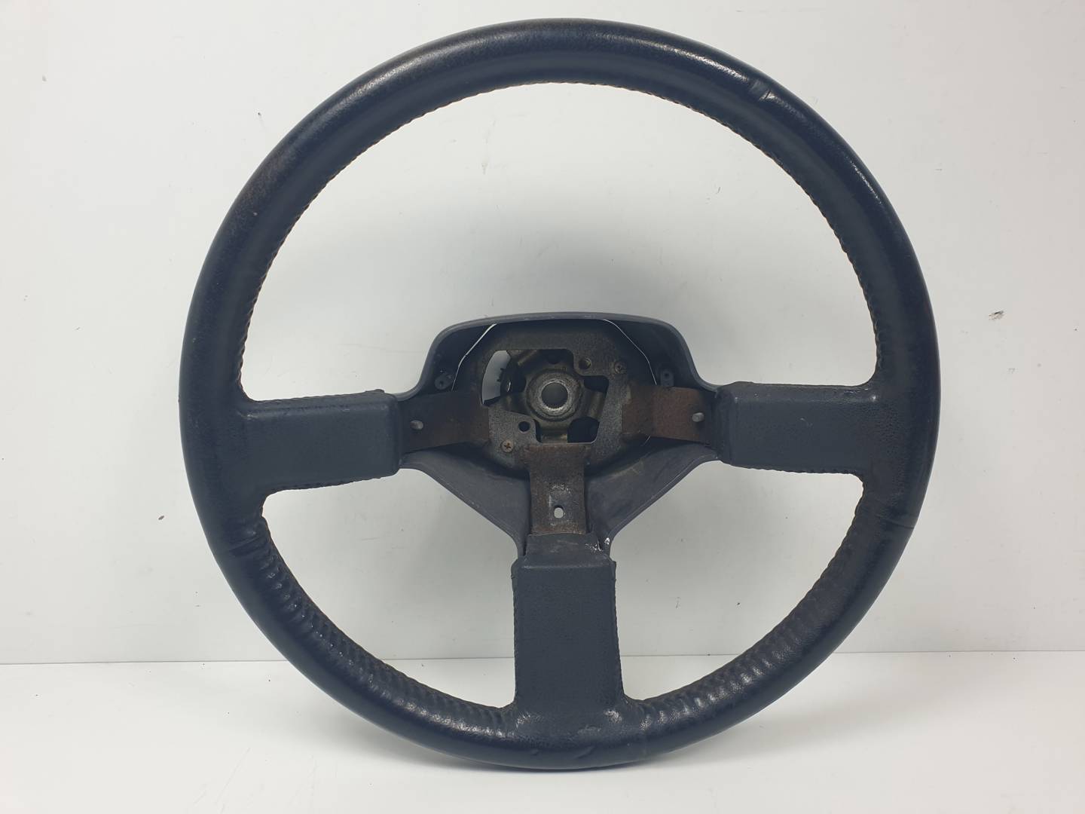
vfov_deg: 53.1
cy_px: 407
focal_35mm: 26
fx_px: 815
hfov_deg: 67.3
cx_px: 542
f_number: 2.4
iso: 50
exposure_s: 1/181
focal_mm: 4.3
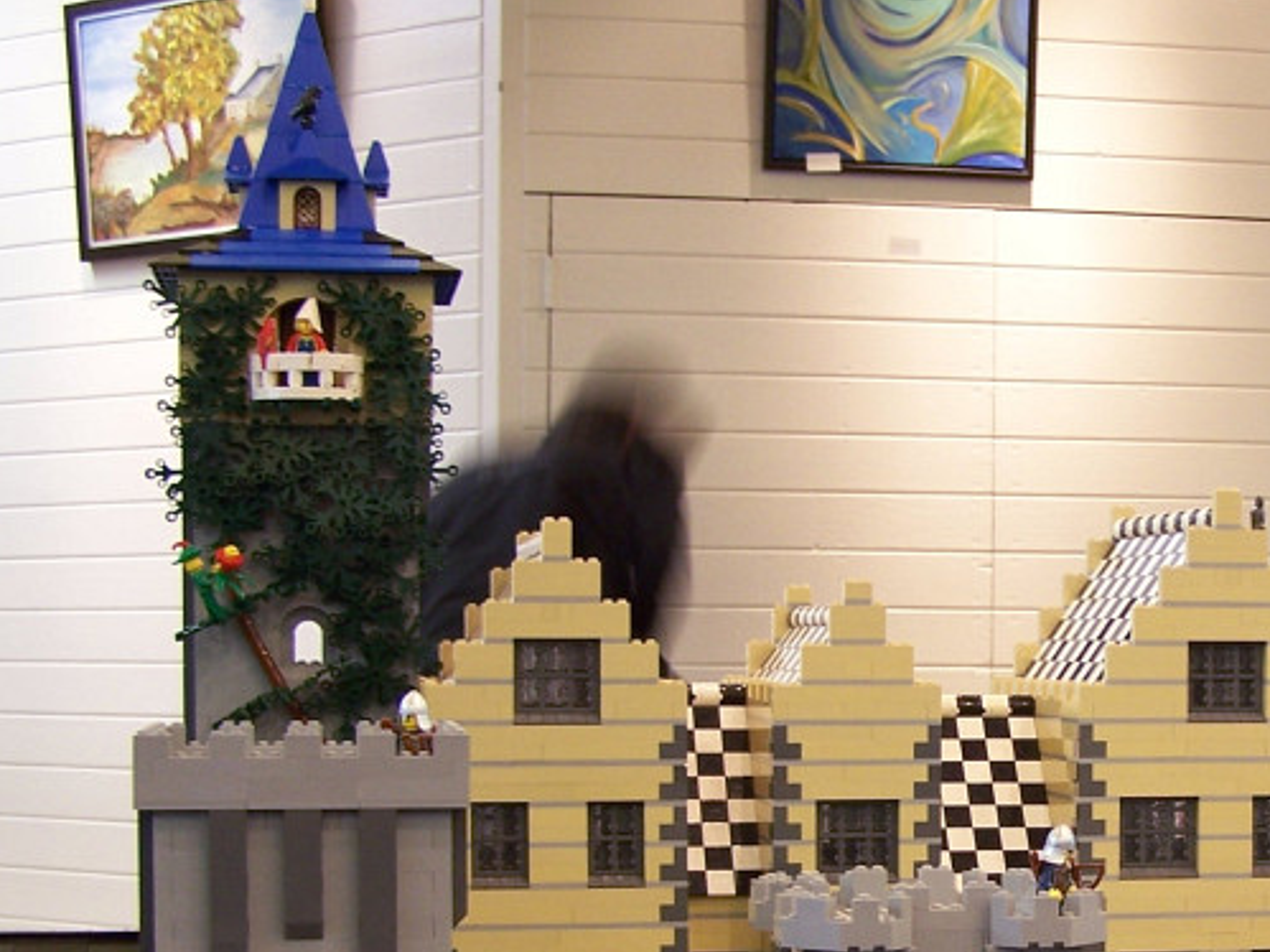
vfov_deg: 18.6
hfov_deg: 24.3
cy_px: 830
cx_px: 1155
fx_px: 2861
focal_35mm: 78
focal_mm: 6.3
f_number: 2.8
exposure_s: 1/4
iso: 80
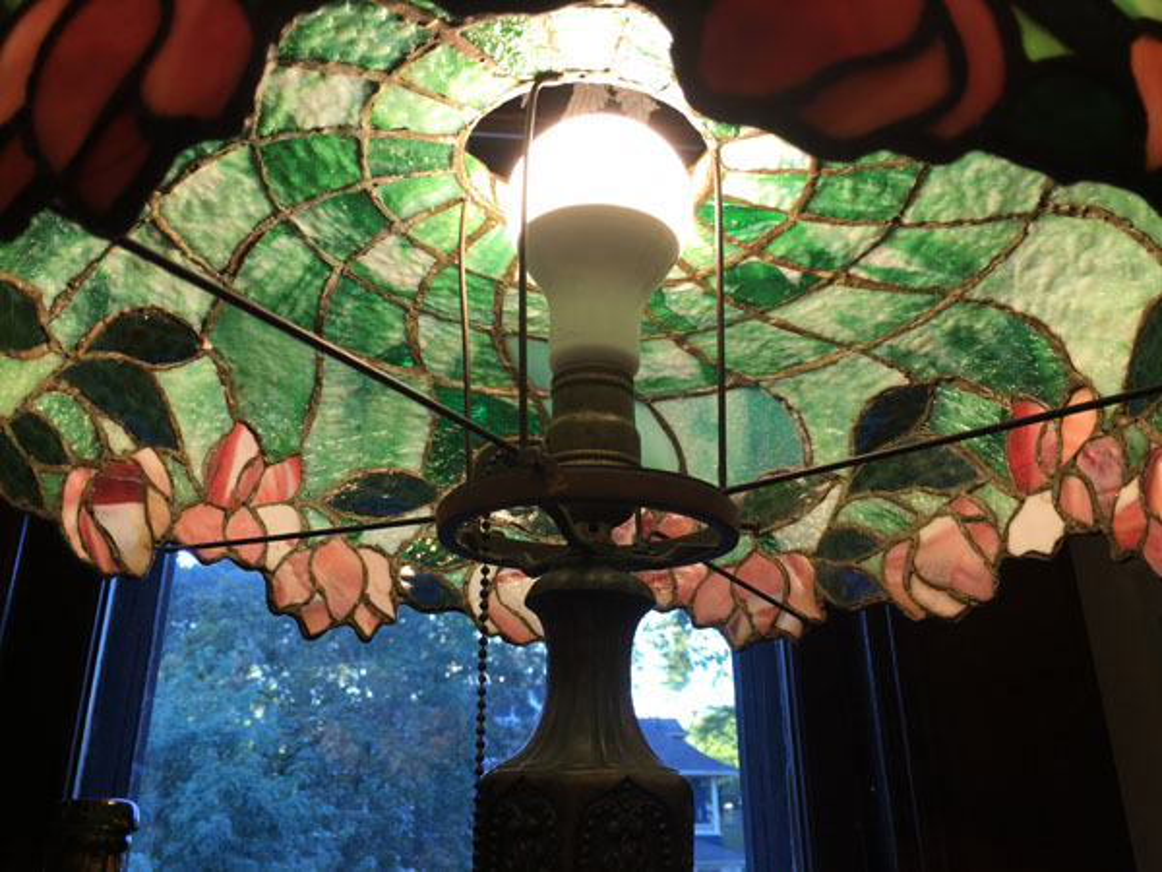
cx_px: 581
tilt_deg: +23.5
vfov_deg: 48.2
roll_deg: +0.7
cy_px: 436
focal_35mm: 29
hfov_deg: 61.7
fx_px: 973
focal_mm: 4.15
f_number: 2.2
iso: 25
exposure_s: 1/60
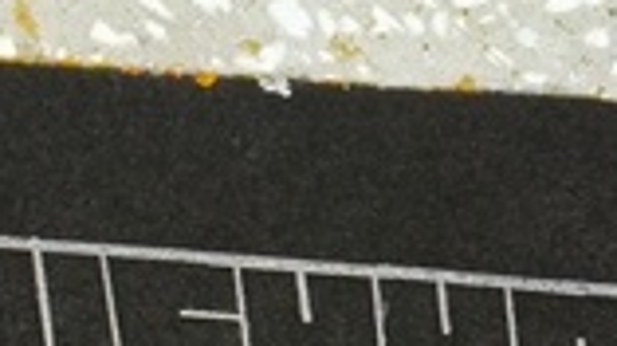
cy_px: 609
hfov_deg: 7.7
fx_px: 4544
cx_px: 658
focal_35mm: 278
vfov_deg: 4.3
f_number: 1.7
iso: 50
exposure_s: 1/178
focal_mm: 4.71
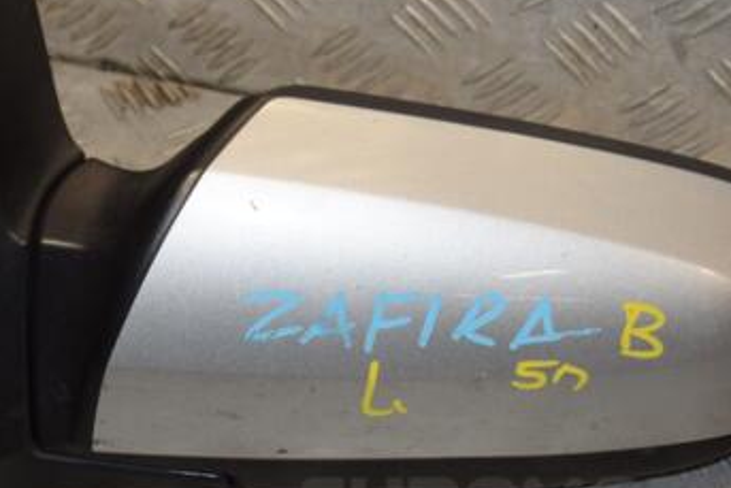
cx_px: 262
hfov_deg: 16.2
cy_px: 226
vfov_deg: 10.9
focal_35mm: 126
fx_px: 2559
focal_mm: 48
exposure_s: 1/200
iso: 800
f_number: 8
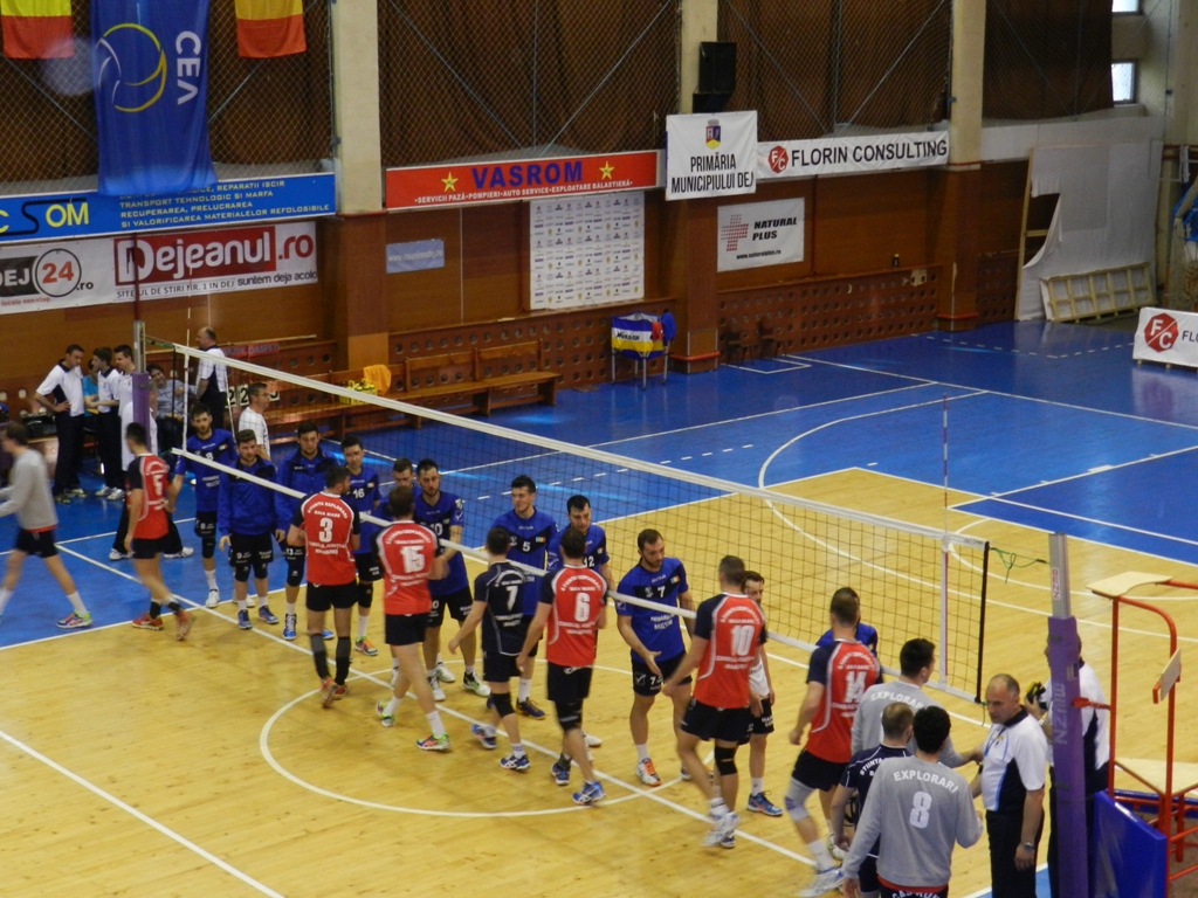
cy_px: 449
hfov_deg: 32.2
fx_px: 2076
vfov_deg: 24.4
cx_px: 599
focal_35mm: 60
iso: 560
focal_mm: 10.7
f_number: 4.6
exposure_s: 1/30
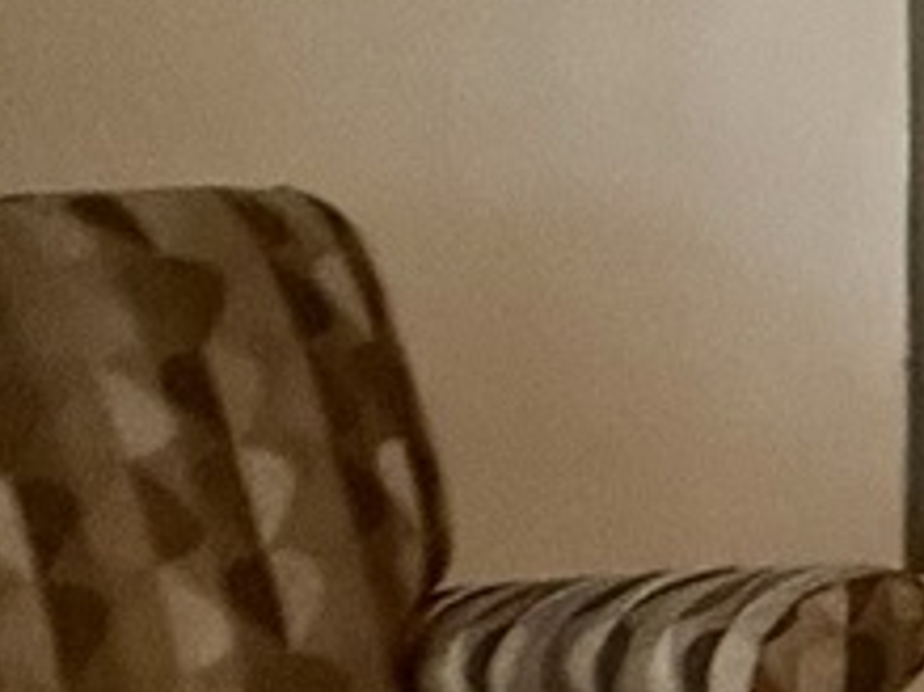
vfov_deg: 15.6
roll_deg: +0.7
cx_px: 2958
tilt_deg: -3.3
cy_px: -80
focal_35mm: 92
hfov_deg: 10.7
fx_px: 2454
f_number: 2.2
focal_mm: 2.22
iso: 800
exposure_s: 1/60
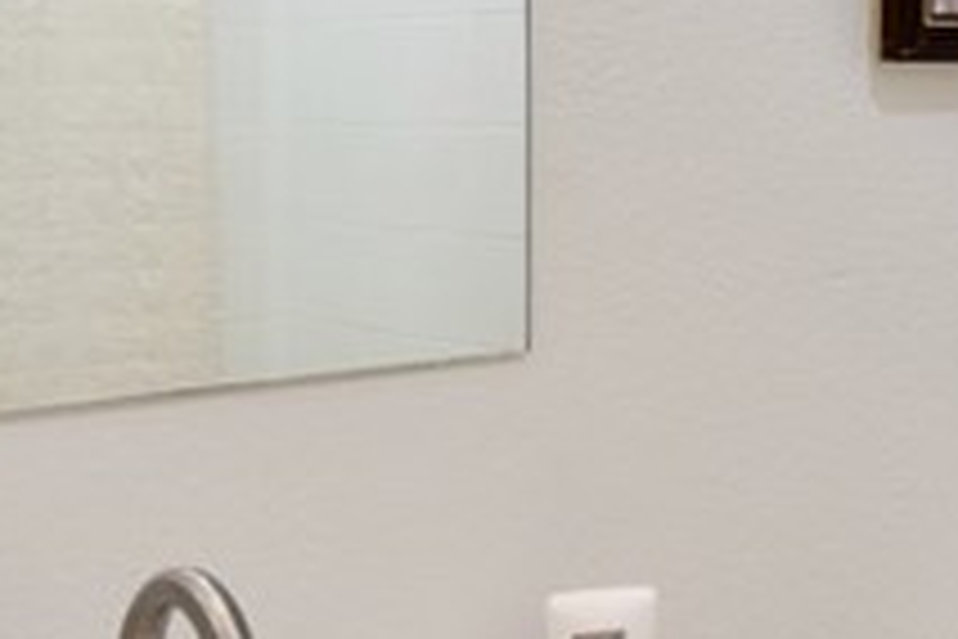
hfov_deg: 22.3
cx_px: 1385
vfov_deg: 17.3
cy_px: -2
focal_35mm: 77
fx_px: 2049
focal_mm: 16
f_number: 5.6
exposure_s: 1/125
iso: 400
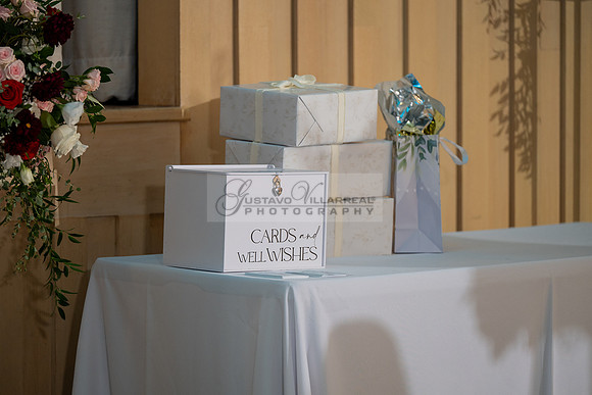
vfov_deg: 6.9
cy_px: 198
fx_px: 3290
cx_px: 296
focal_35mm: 200
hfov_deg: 10.3
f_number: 3.2
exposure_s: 1/160
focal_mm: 200
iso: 1250
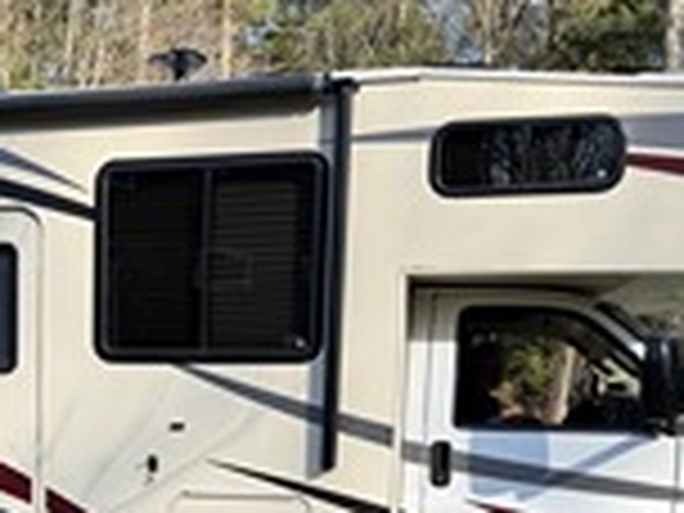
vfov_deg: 22.3
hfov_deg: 29.8
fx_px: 1245
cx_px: 112
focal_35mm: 63
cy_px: 522
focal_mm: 6.76
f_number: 1.78
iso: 80
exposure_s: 1/1618
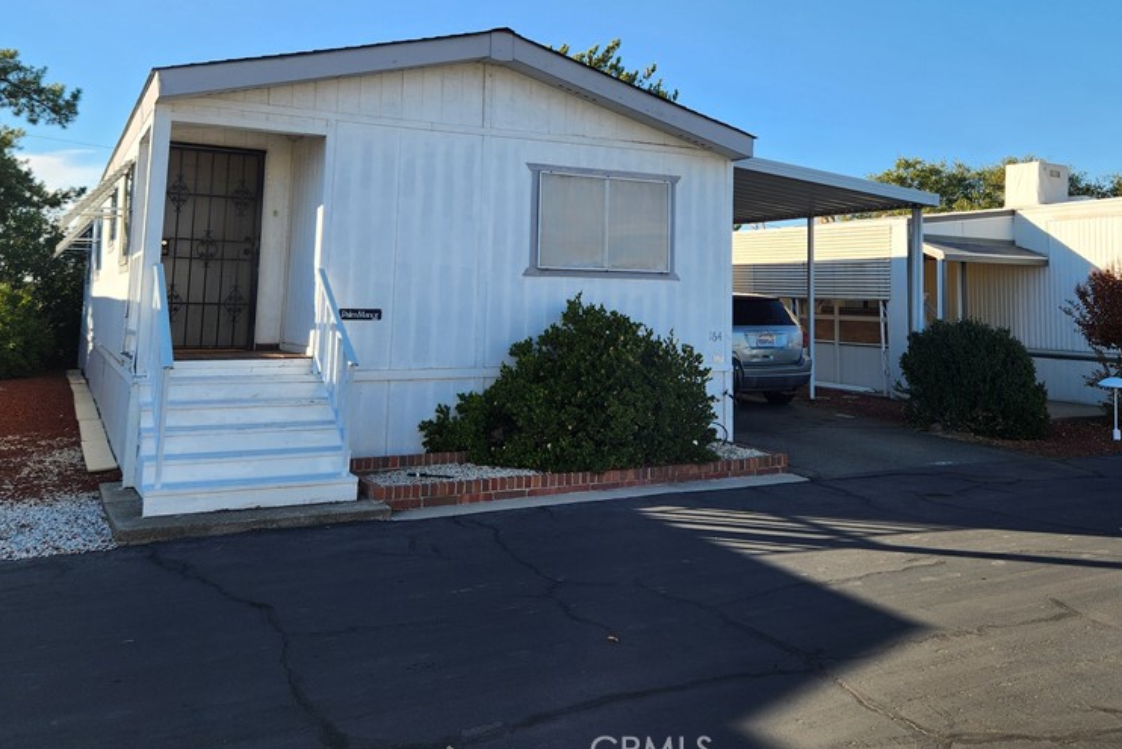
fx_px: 1029
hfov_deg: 56.9
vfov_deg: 39.0
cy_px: 191
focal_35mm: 33
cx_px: 649
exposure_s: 1/848
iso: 20
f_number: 1.8
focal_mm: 5.4
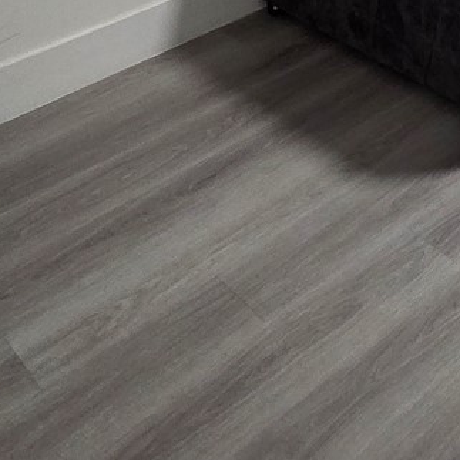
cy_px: -336
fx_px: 857
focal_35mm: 57
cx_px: 719
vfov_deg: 21.5
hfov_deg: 23.2
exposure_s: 1/60
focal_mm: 2.2
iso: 500
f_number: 2.2
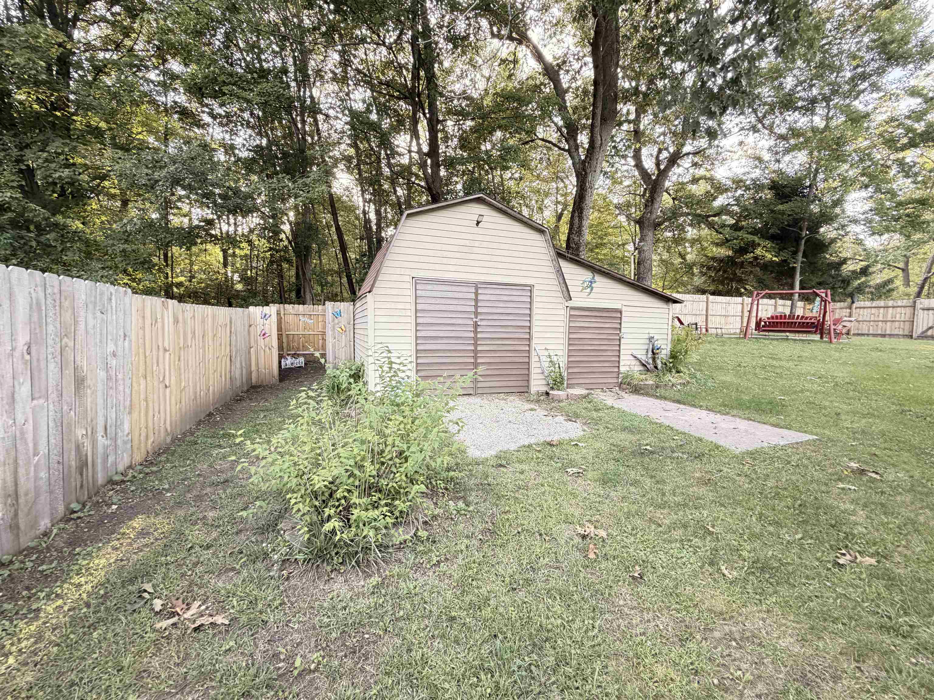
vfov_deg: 85.7
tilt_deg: -2.0
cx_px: 467
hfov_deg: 102.1
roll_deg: -0.6
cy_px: 350
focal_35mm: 14
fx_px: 378
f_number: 2.2
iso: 320
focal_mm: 2.22
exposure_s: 1/105
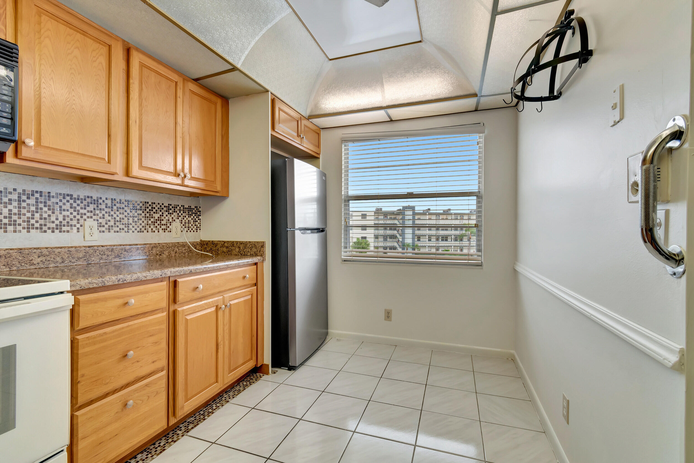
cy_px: 232
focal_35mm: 15
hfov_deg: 100.4
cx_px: 347
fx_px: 289
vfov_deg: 77.3
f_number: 8
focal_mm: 10
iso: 500
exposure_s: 1/20
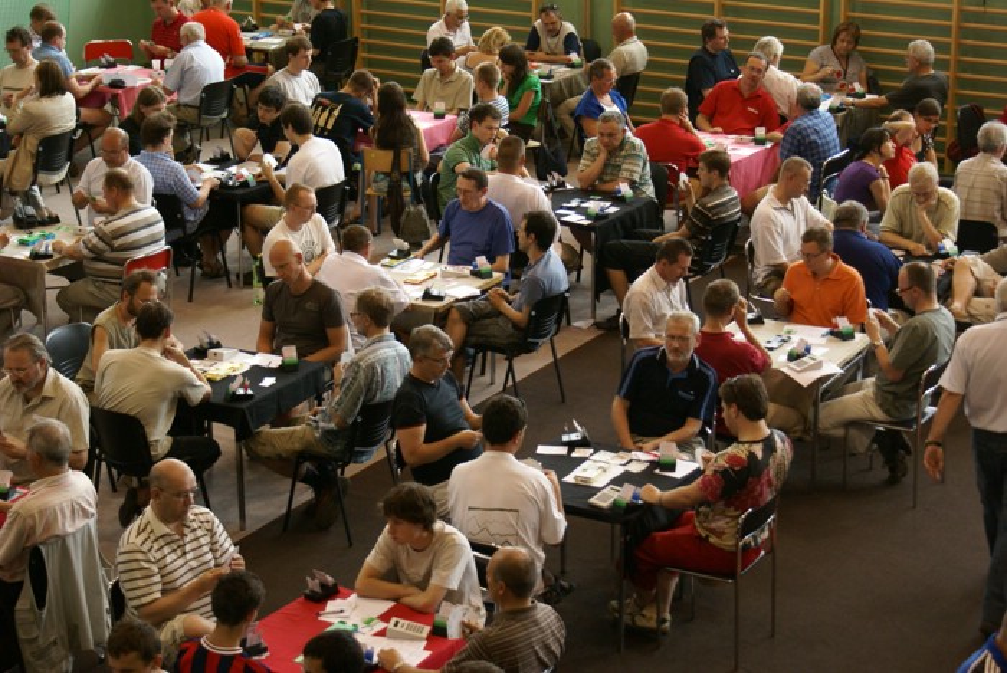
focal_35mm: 82
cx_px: 504
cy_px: 336
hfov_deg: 24.6
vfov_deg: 16.6
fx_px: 2310
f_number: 5.6
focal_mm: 55
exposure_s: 1/60
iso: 400
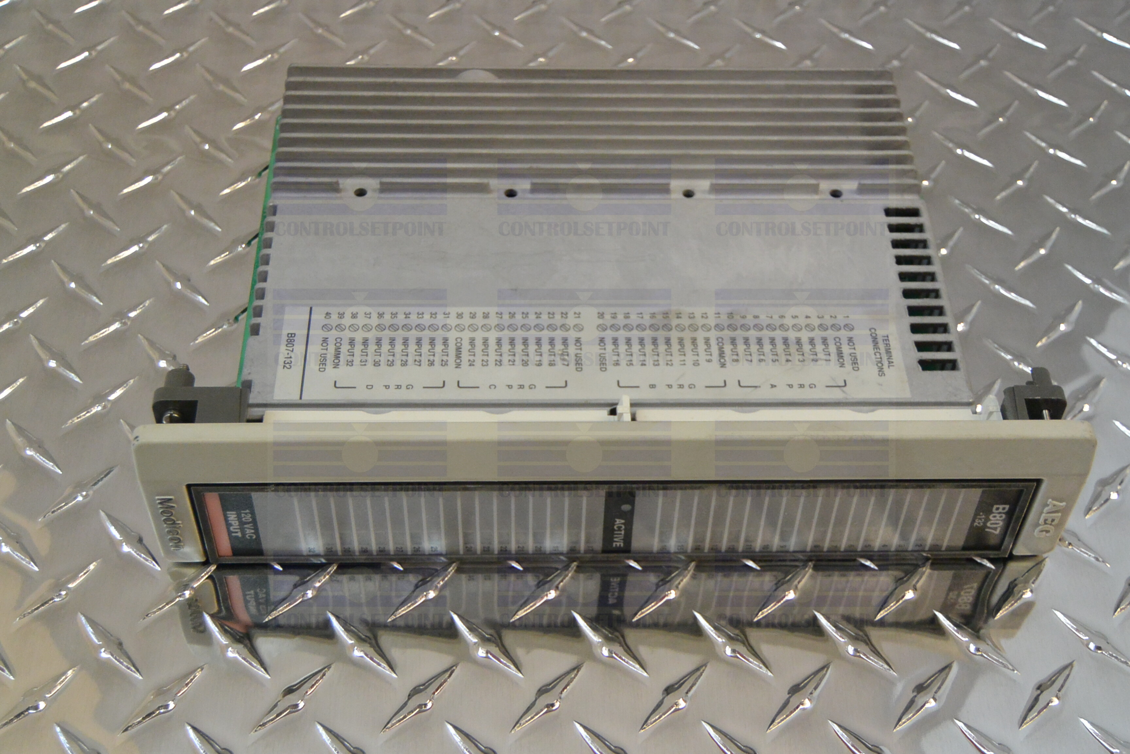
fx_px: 1507
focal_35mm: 48
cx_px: 565
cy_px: 377
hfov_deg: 41.1
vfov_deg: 28.1
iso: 720
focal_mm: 18.1
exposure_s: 1/60
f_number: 4.8
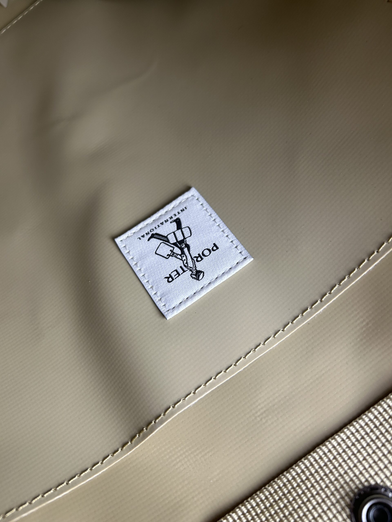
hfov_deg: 53.1
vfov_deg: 67.3
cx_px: 196
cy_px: 261
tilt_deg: -72.1
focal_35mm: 26
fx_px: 393
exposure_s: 1/100
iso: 80
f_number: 1.5
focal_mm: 5.7
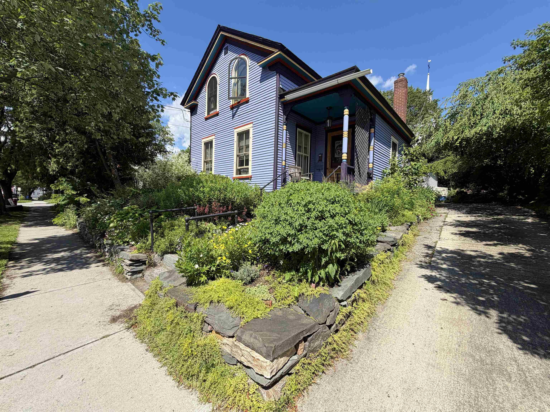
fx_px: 222
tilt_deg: -2.1
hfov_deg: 102.1
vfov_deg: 85.7
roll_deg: -0.5
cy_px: 206
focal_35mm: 14
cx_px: 275
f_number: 2.2
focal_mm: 2.22
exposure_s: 1/770
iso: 25
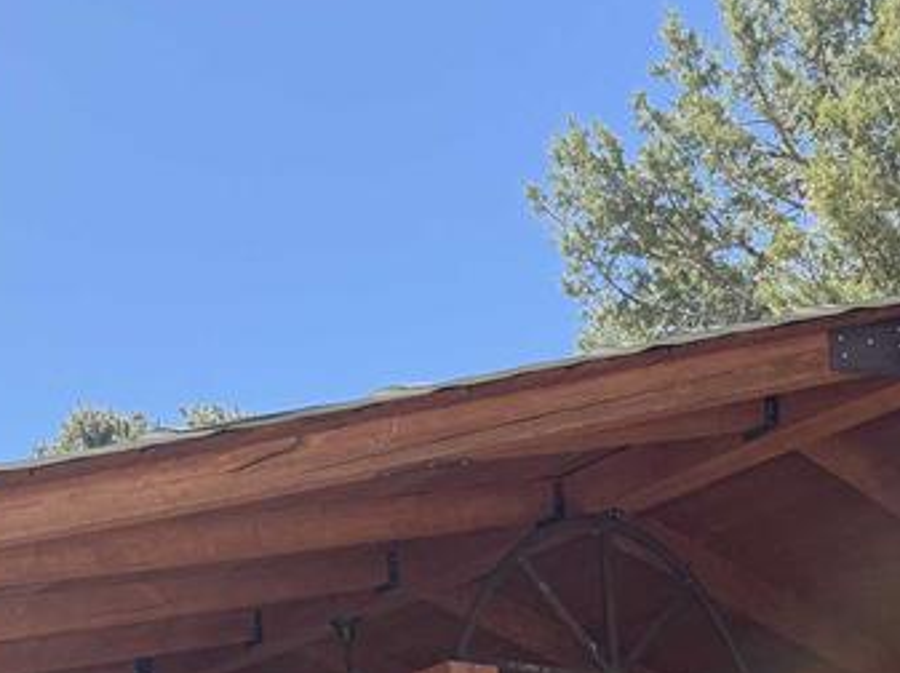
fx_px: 1896
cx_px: 176
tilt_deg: +6.7
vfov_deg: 18.4
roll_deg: +0.4
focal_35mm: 73
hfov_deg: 26.2
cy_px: 924
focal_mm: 6.76
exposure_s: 1/2000
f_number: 1.78
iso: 80
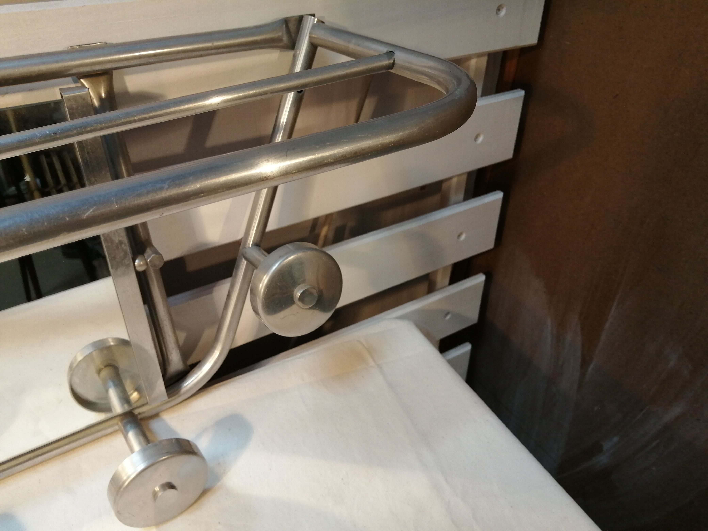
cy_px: 266
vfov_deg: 53.1
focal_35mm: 26
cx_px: 354
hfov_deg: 67.3
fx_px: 532
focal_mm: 3.46
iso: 80
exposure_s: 1/100
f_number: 1.8
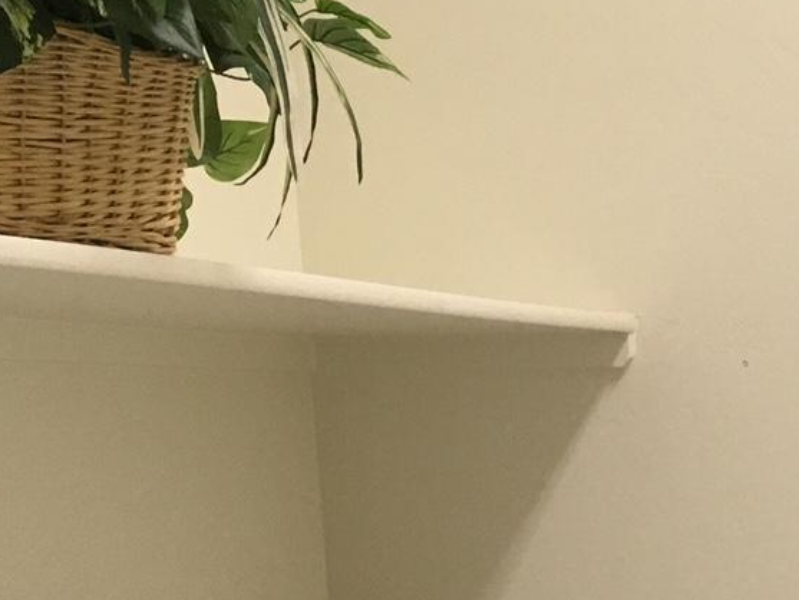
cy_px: 749
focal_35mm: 105
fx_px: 2424
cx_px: 1173
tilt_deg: -8.1
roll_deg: +0.7
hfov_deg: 17.0
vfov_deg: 13.6
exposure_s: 1/30
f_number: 2.2
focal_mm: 4.15
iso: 40
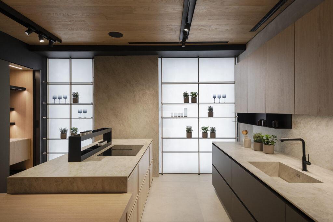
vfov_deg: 59.5
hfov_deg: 81.2
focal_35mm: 21
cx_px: 166
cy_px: 111
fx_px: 194
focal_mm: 21
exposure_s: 1/60
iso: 800
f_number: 8
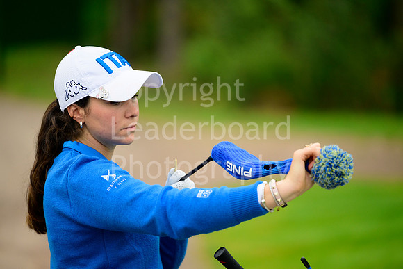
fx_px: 2239
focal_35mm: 200
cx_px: 202
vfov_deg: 6.9
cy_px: 134
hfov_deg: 10.3
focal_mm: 200
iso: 1000
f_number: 2.8
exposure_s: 1/1600
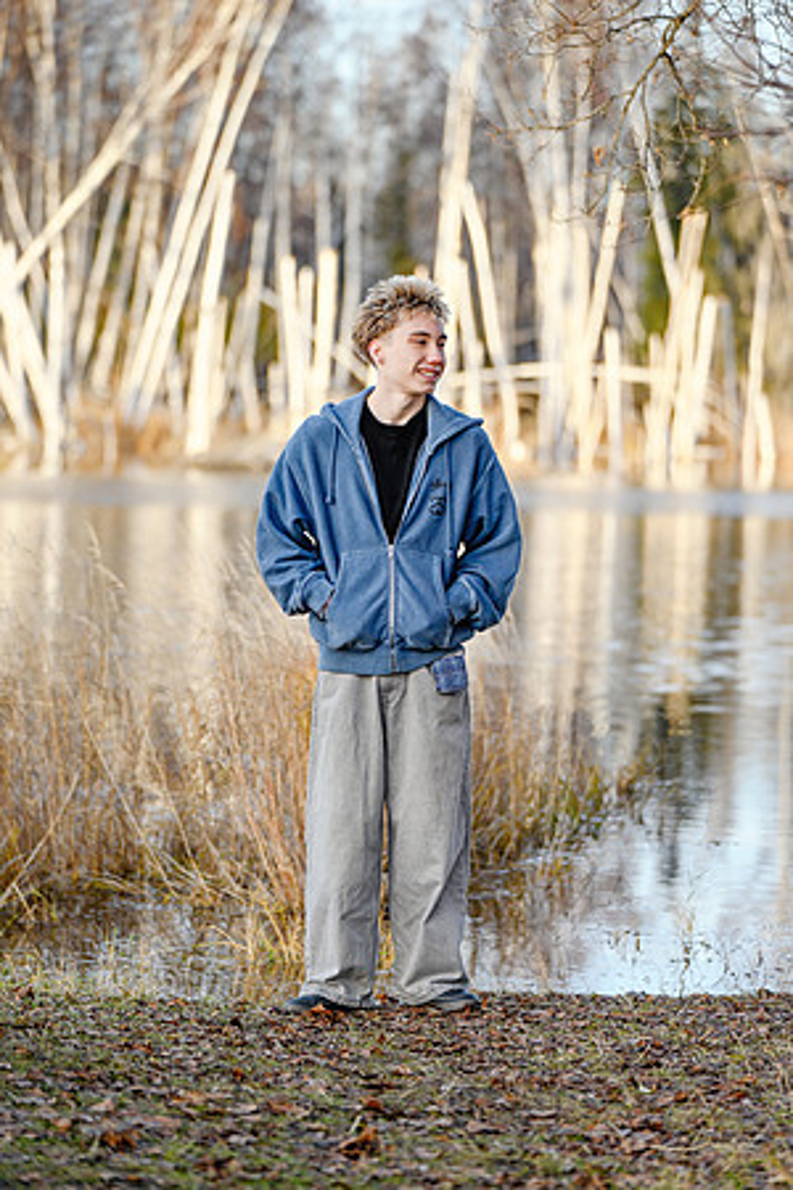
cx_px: 396
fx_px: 3799
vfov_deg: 17.8
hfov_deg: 11.9
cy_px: 595
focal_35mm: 115
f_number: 2.8
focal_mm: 115
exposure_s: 1/320
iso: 100
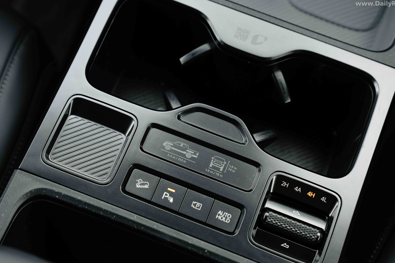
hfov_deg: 26.6
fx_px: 834
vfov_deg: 17.9
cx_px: 183
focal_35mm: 76
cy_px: 159
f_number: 4
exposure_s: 1/320
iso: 800
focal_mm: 62
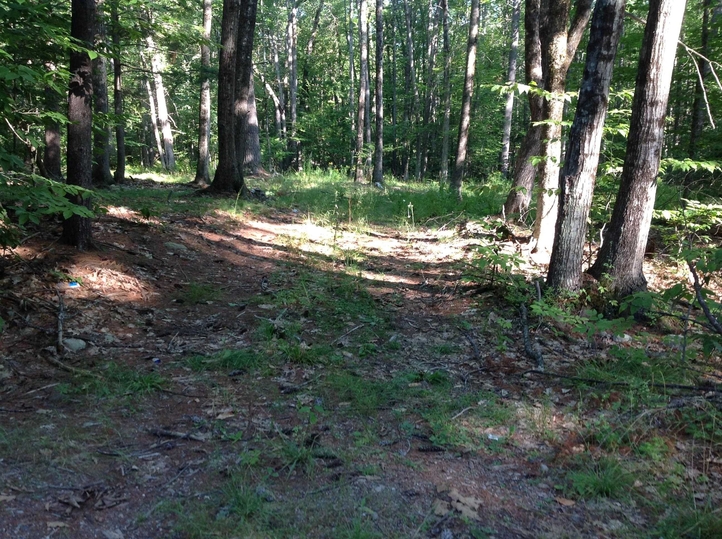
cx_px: 361
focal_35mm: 35
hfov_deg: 52.7
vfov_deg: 40.6
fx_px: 729
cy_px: 270
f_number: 2.4
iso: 64
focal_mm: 4.28
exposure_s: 1/60
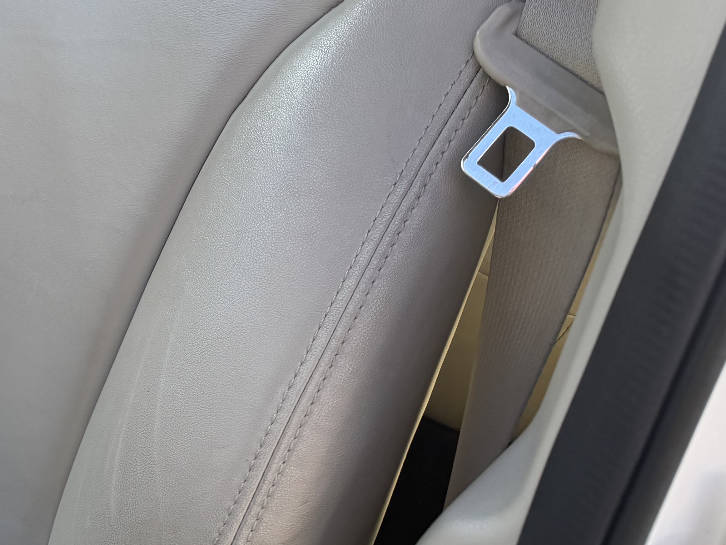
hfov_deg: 28.4
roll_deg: -0.3
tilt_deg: -25.5
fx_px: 1237
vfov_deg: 23.1
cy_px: -82
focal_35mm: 59
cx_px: -151
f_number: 1.78
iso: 100
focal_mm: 6.76
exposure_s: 1/312
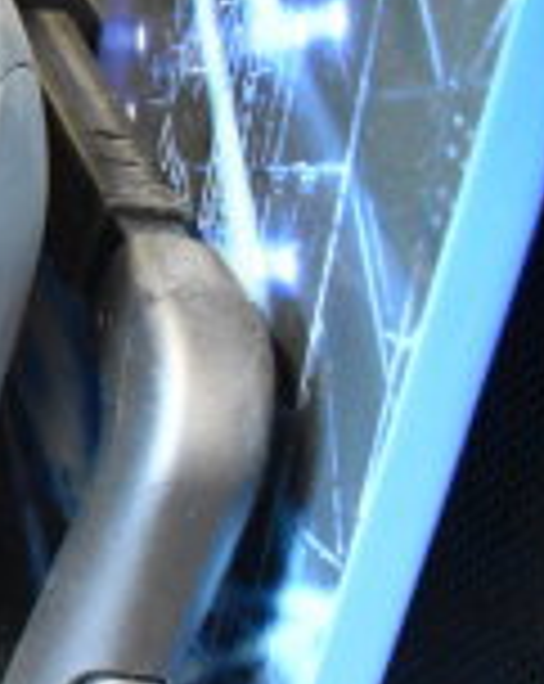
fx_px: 2059
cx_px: -760
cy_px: 389
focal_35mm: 102
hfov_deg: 12.1
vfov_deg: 18.8
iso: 9000
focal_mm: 18
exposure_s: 1/30
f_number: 3.5
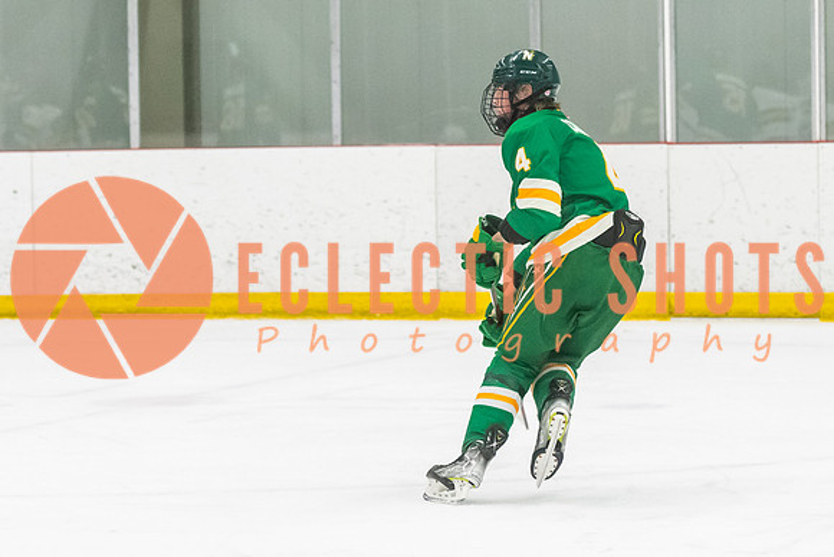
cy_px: 278
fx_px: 4754
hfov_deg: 10.0
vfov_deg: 6.7
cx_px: 511
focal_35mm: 205
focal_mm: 86
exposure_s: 1/800
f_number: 2.8
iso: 3200
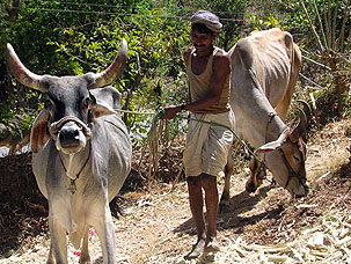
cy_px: 148
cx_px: 181
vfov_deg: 15.6
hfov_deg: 20.6
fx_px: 964
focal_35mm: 95
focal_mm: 9.7
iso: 100
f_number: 3.5
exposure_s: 1/402
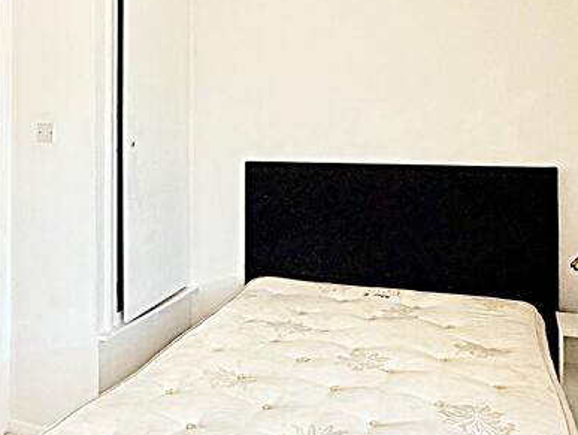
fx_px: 618
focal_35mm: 37
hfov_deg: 49.8
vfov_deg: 38.0
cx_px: 233
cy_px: 123
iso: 200
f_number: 2.2
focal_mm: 2.22
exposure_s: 1/121
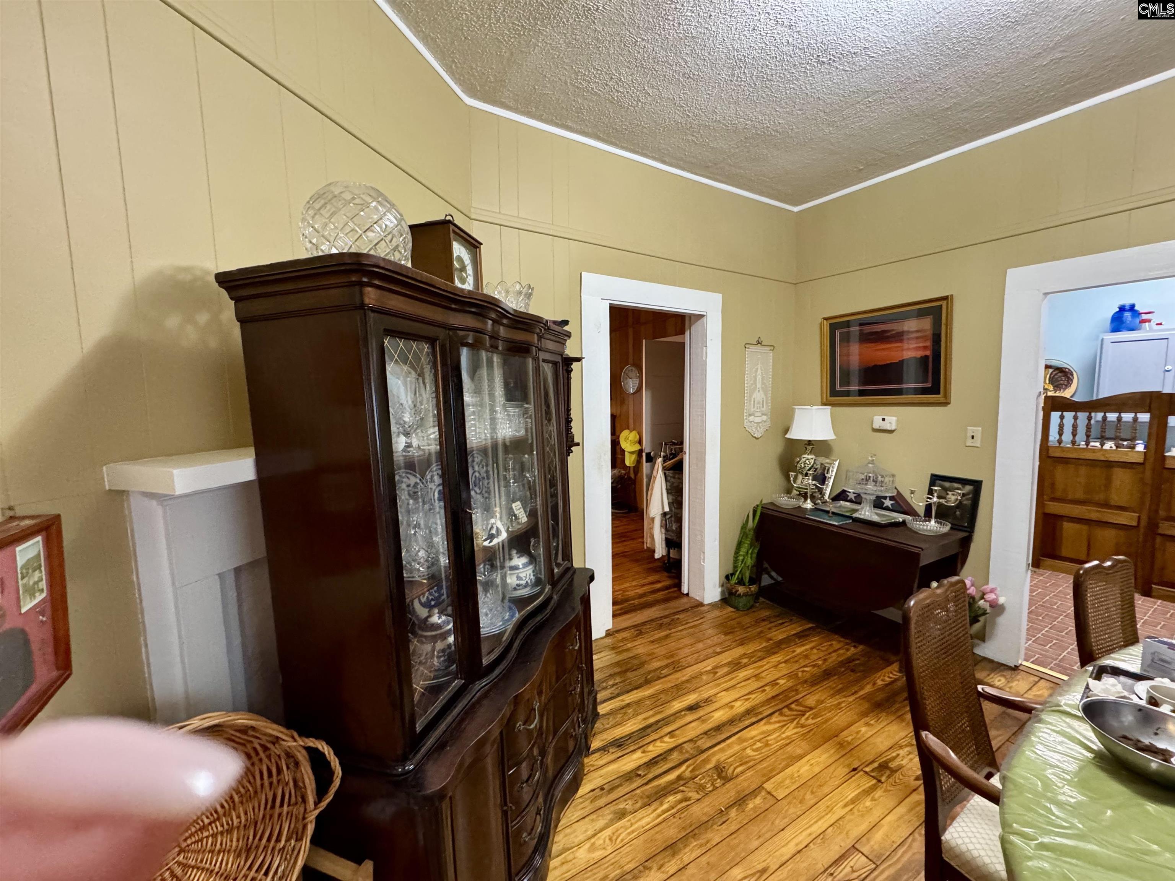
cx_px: 588
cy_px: 440
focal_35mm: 14
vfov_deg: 85.7
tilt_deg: -5.4
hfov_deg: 102.1
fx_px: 475
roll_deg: +0.2
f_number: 2.2
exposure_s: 1/60
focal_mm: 2.22
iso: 800
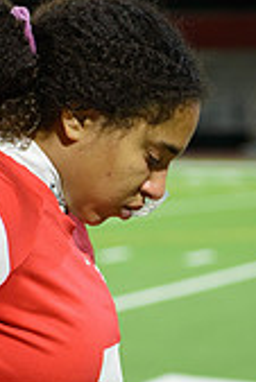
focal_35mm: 176
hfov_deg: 7.8
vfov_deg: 11.6
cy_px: 287
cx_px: 68
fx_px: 1873
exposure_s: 1/320
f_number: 2.8
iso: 3200
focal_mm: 66
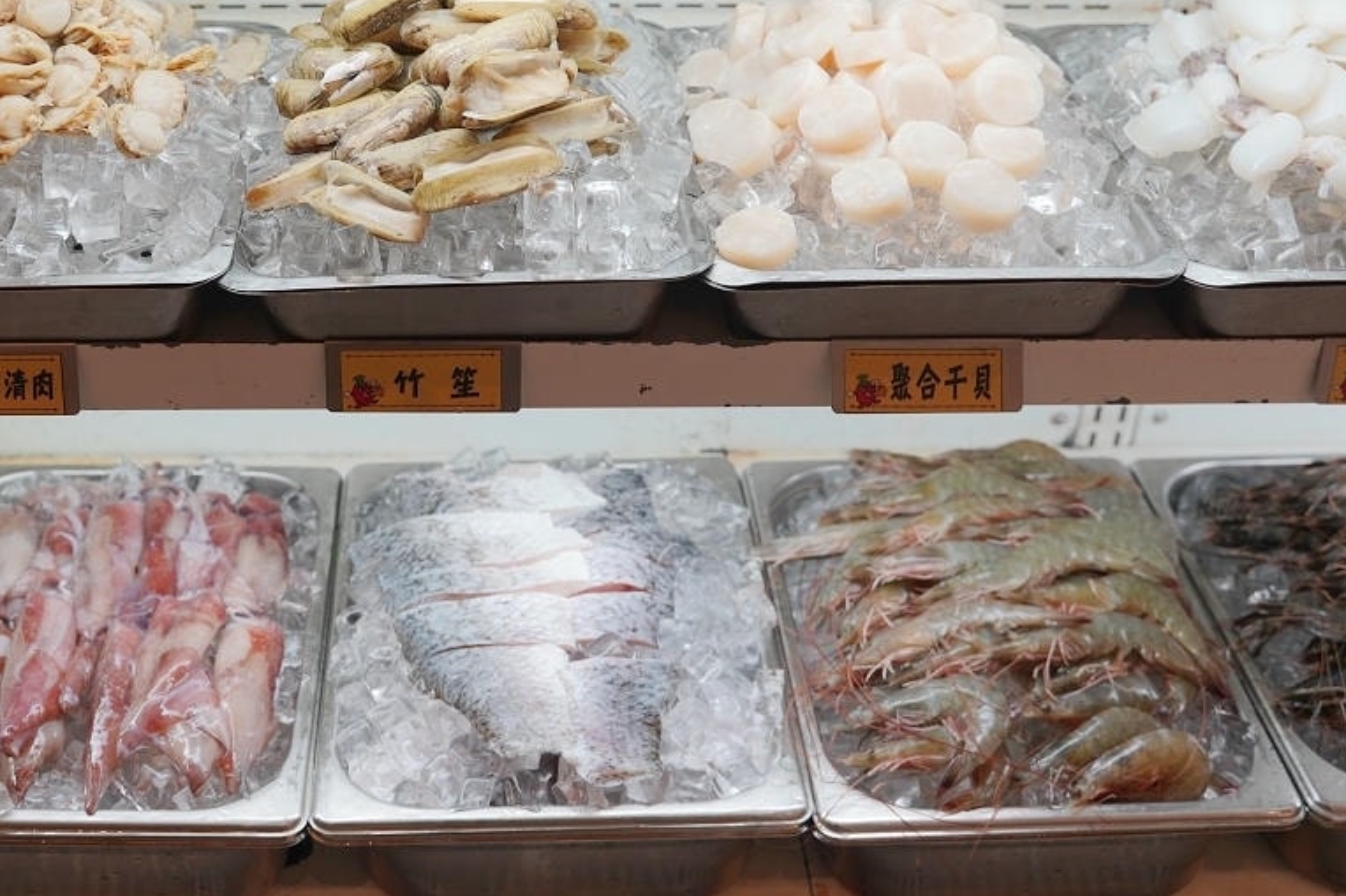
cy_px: 363
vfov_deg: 30.4
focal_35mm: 44
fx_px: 1645
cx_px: 536
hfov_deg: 44.3
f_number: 4
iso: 200
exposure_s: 1/60
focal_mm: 28
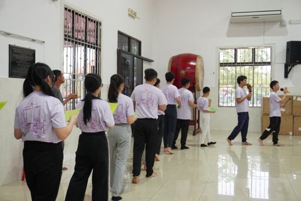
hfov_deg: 47.9
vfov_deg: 33.0
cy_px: 100
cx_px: 150
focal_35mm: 40
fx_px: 339
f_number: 4.5
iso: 1250
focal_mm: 27
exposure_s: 1/160
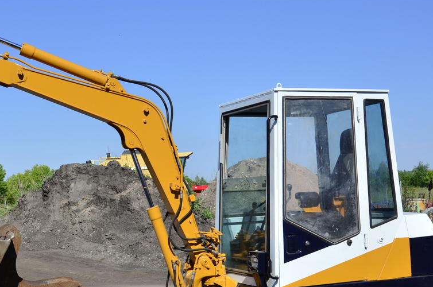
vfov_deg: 23.9
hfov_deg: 35.3
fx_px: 672
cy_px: 208
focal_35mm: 56
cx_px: 142
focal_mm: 22
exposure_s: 1/640
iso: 125
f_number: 7.1
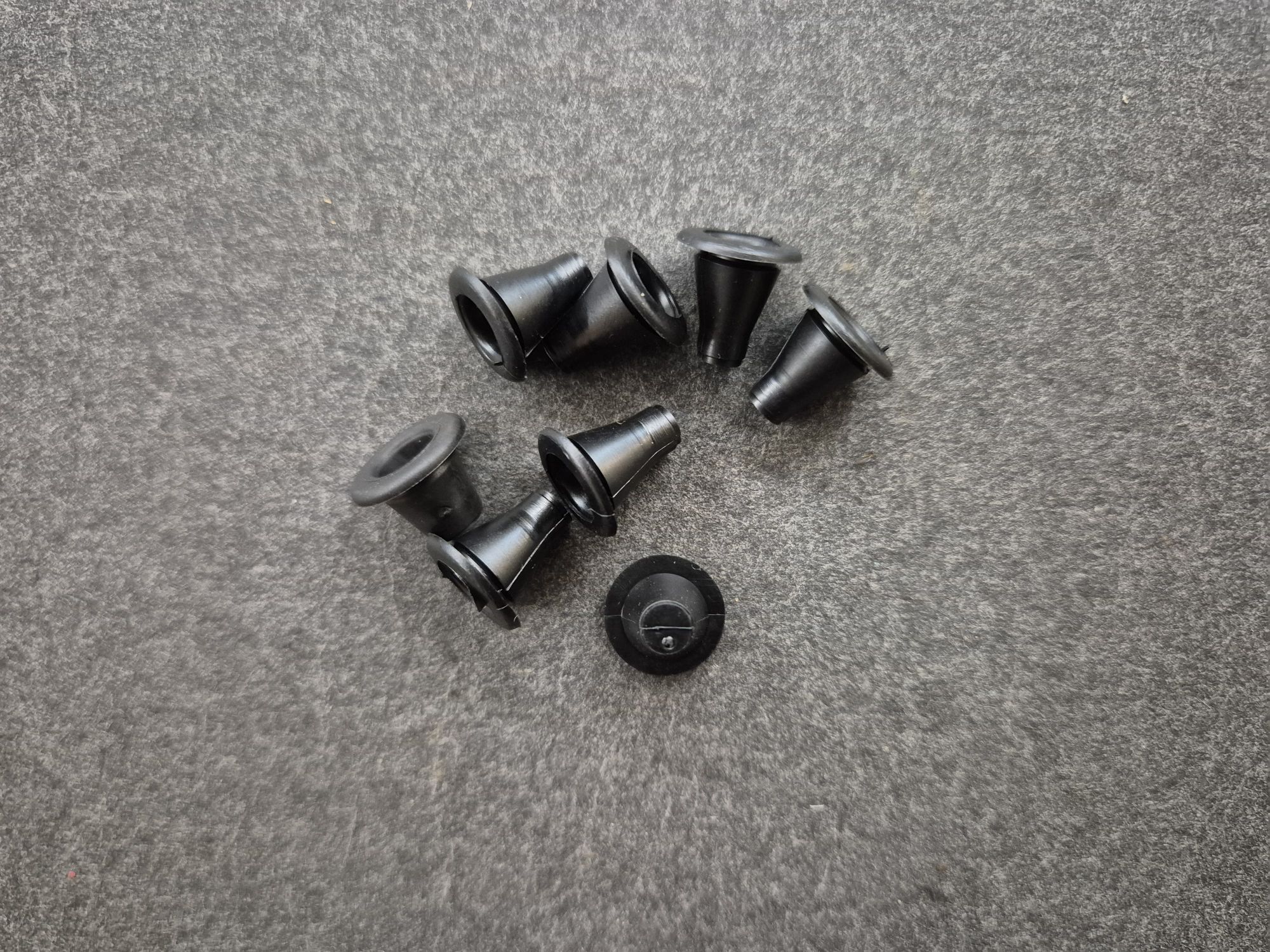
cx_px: 635
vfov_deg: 58.9
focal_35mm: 23
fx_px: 844
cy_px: 476
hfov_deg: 73.9
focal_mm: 5.4
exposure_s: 1/50
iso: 1250
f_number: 1.8
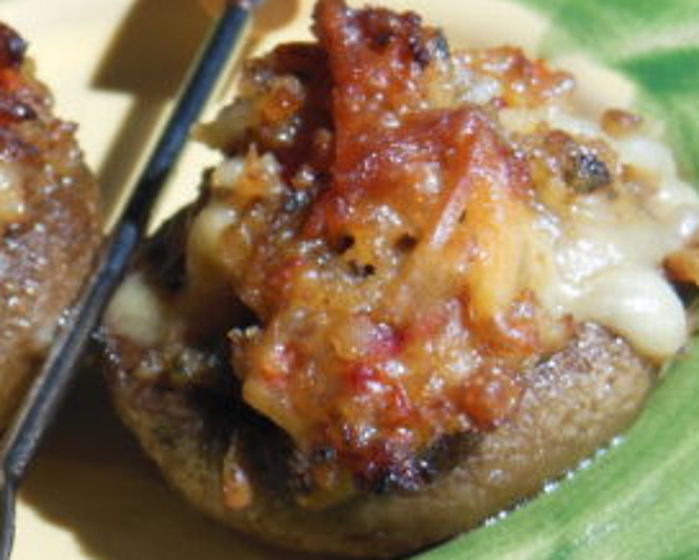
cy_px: 288
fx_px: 4762
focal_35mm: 230
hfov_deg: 8.4
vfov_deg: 6.7
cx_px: 111
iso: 125
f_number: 5.7
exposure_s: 1/40
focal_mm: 19.1
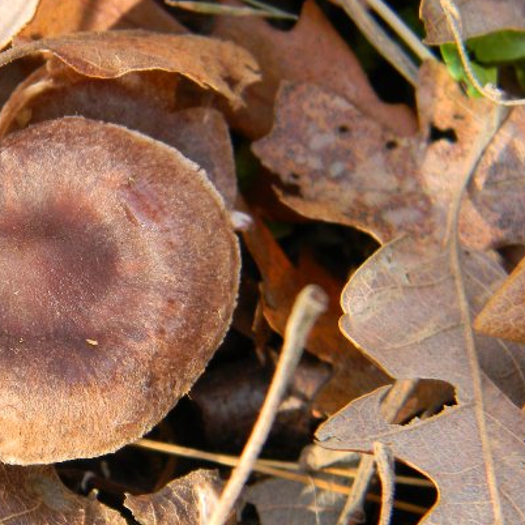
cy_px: 332
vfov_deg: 12.0
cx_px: 43
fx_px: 2505
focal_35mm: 146
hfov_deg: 11.9
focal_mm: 15.1
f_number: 4.5
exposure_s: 1/36.2
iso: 80
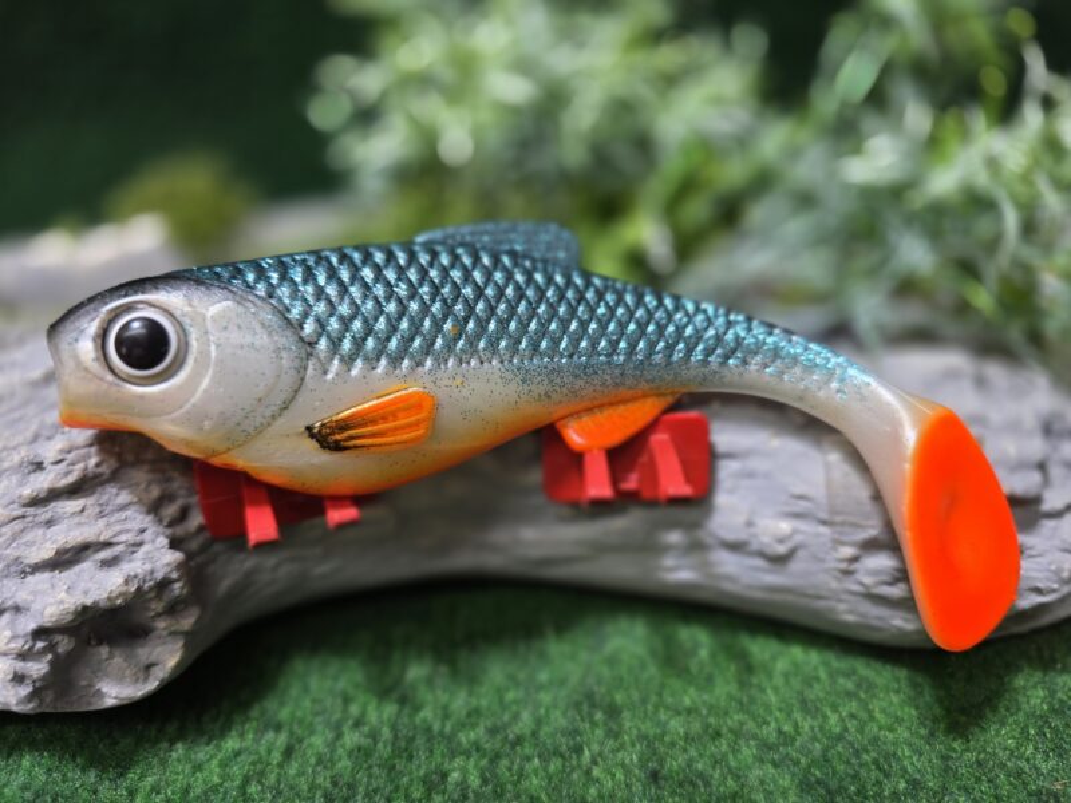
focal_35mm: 23
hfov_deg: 73.9
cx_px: 536
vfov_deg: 58.9
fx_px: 712
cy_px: 402
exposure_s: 1/100
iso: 64
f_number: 1.7
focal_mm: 6.3
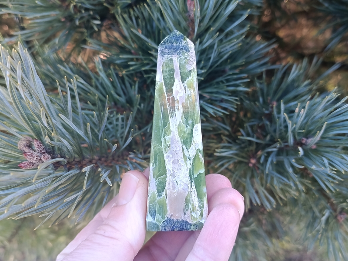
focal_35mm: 33
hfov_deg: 55.4
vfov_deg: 42.9
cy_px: 130
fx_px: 332
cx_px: 174
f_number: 1.7
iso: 376
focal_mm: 5.24
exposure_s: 1/100
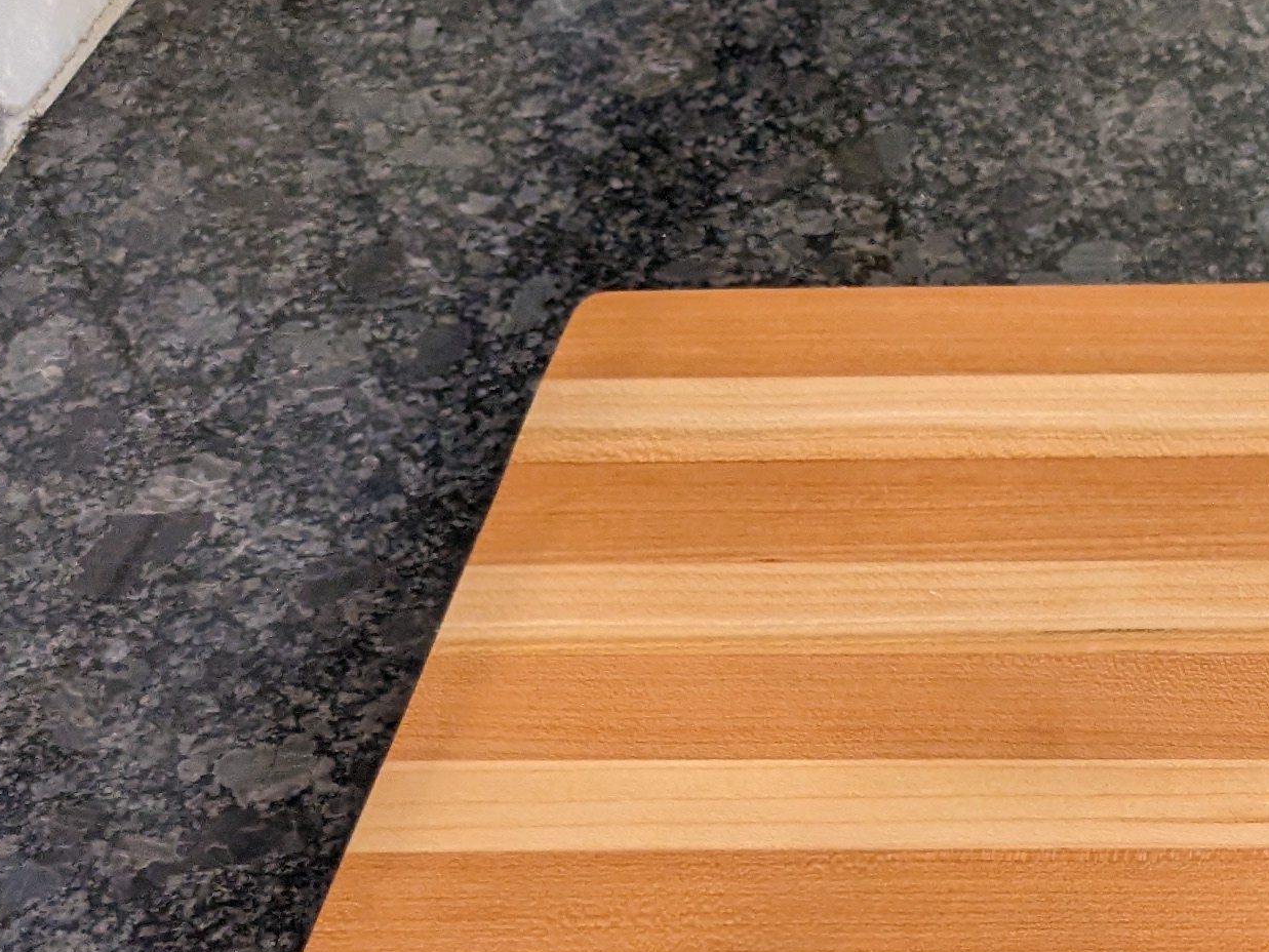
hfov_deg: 19.3
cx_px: 1921
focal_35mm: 88
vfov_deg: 16.1
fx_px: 3226
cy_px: 1135
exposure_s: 1/24
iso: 125
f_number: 1.73
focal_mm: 4.38
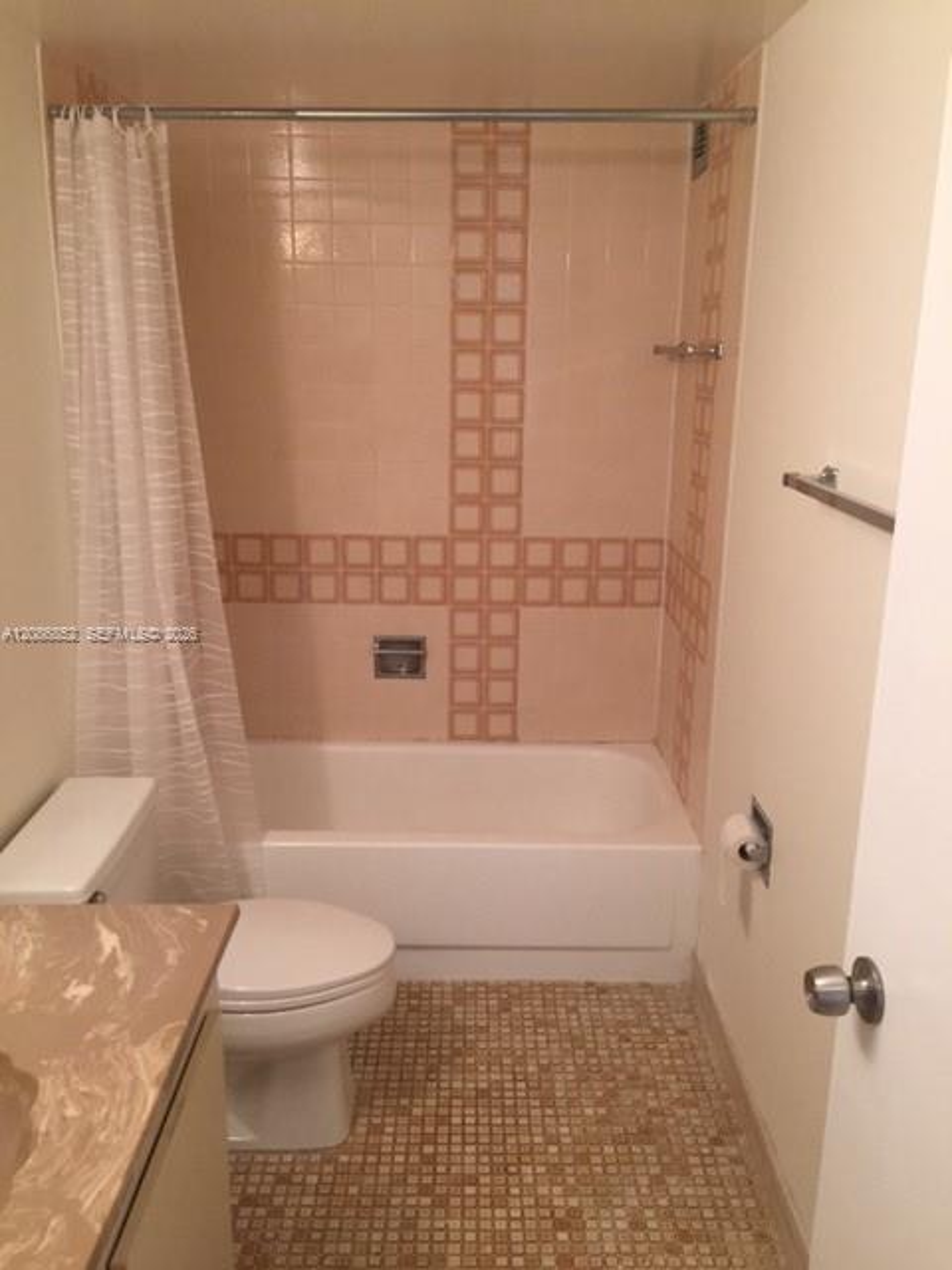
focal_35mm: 29
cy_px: 635
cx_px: 476
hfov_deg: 48.2
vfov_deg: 61.7
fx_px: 1063
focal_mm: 4.15
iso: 50
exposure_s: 1/30
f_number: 2.2
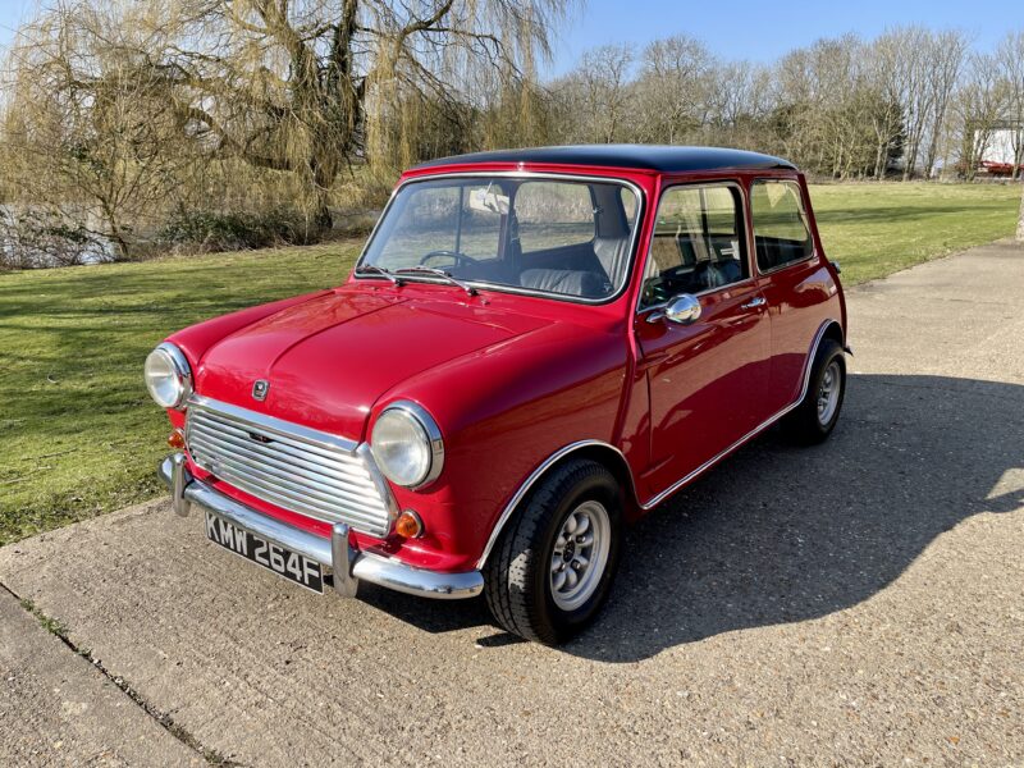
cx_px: 512
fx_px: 769
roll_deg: -2.7
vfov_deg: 53.1
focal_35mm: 26
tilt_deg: -15.9
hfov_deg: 67.3
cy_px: 384
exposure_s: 1/1739
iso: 32
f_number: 1.6
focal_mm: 5.1
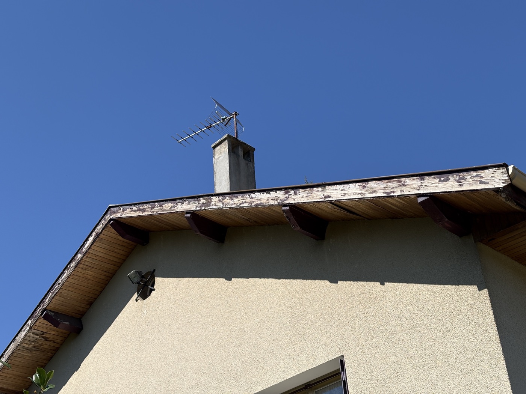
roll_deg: +5.3
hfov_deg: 36.8
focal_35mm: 52
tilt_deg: +32.7
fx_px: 790
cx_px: 263
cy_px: 197
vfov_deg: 28.0
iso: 40
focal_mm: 5.96
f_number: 1.6
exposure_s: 1/3448
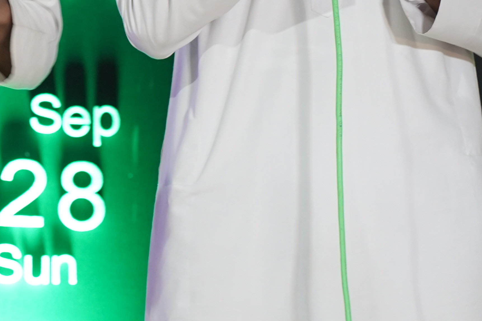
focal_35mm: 295
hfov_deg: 6.9
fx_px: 3950
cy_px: -178
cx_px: -149
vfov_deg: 4.6
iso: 1600
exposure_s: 1/80
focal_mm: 85
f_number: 4
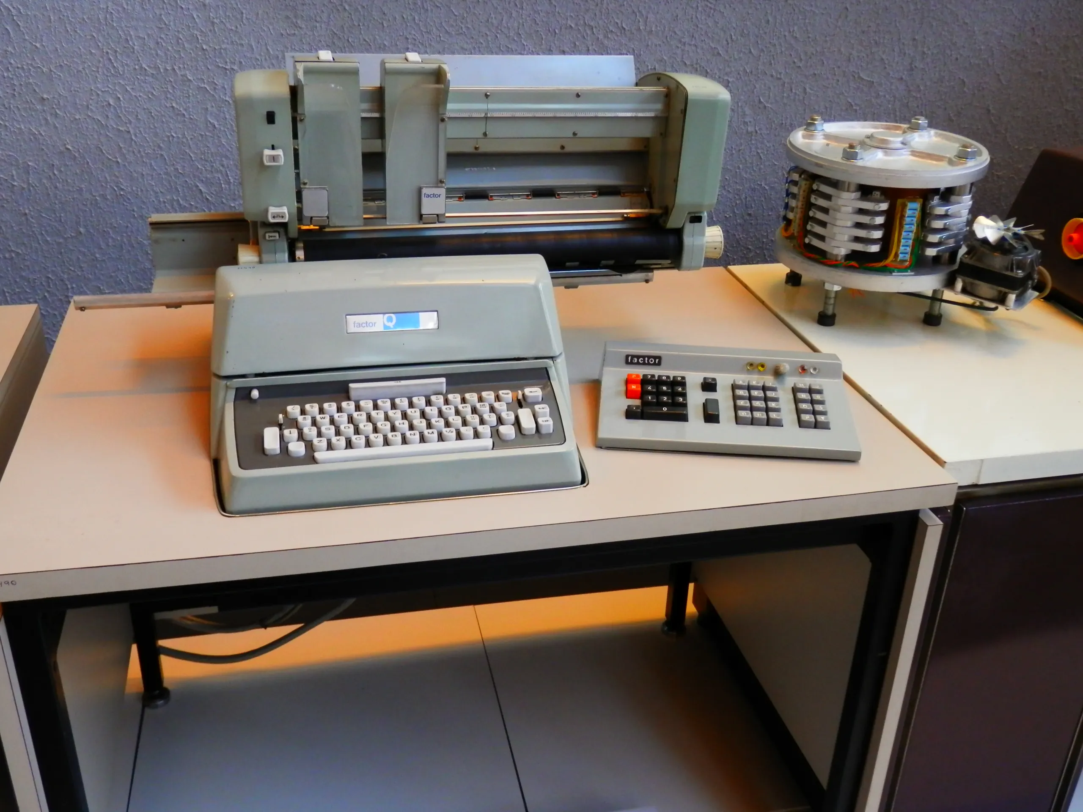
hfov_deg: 55.4
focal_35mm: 33
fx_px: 1032
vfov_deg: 42.9
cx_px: 542
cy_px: 406
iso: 200
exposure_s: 1/25
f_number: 3.4
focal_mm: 6
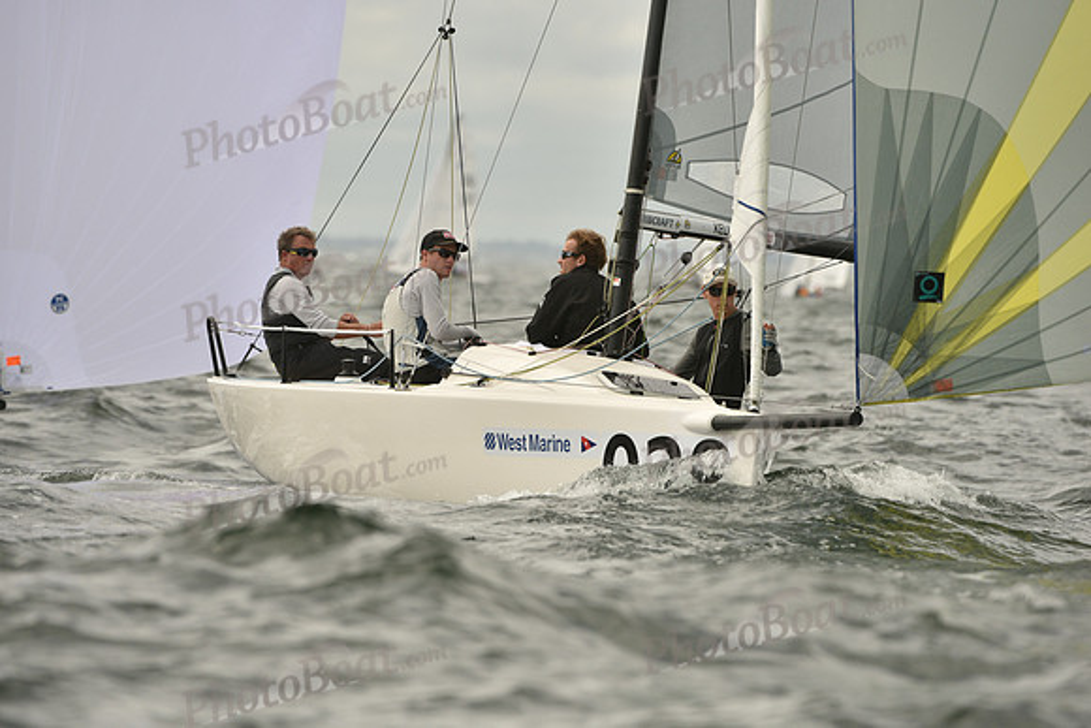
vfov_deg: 3.4
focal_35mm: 400
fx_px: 12124
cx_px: 546
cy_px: 364
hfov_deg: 5.2
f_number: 7.1
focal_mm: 400
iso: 320
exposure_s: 1/1250
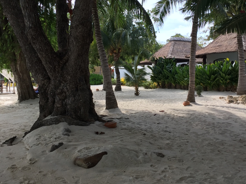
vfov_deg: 34.9
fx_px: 291
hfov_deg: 45.8
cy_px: 67
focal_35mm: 41
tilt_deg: +1.1
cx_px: 130
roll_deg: -4.9
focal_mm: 4.15
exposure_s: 1/760
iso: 32
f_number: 2.2
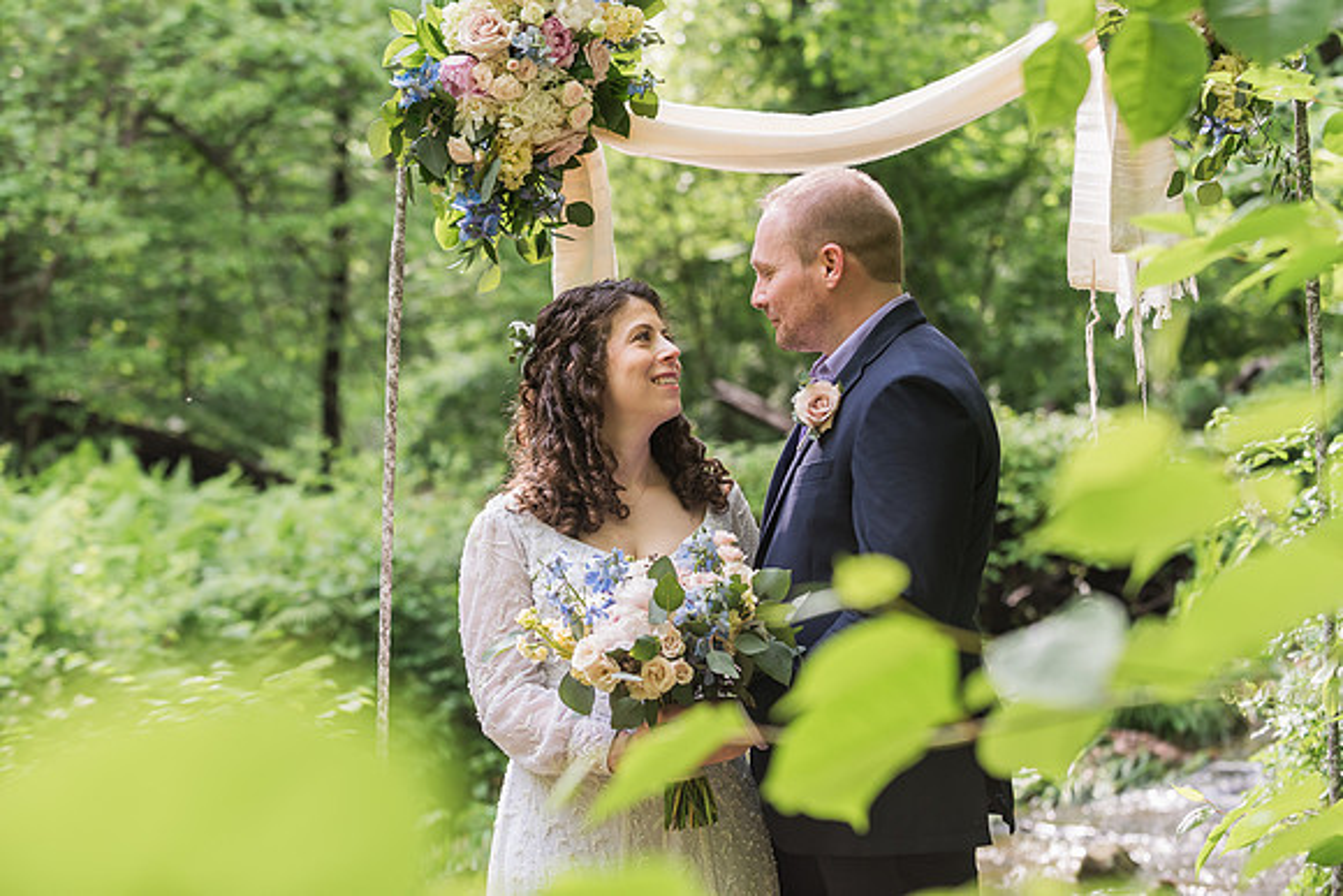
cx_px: 677
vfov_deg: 18.6
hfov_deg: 27.6
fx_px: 2731
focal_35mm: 73
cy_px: 428
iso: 500
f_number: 3.5
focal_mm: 70
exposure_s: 1/500
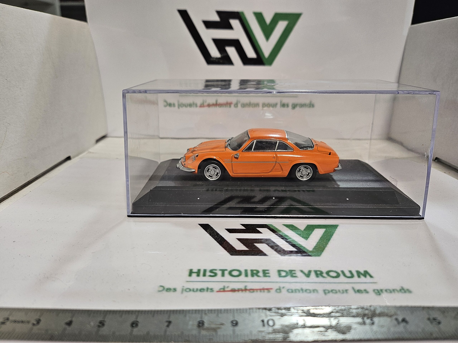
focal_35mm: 24
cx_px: 229
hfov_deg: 71.6
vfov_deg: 56.8
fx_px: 318
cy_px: 172
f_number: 1.8
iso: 100
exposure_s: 1/100
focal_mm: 5
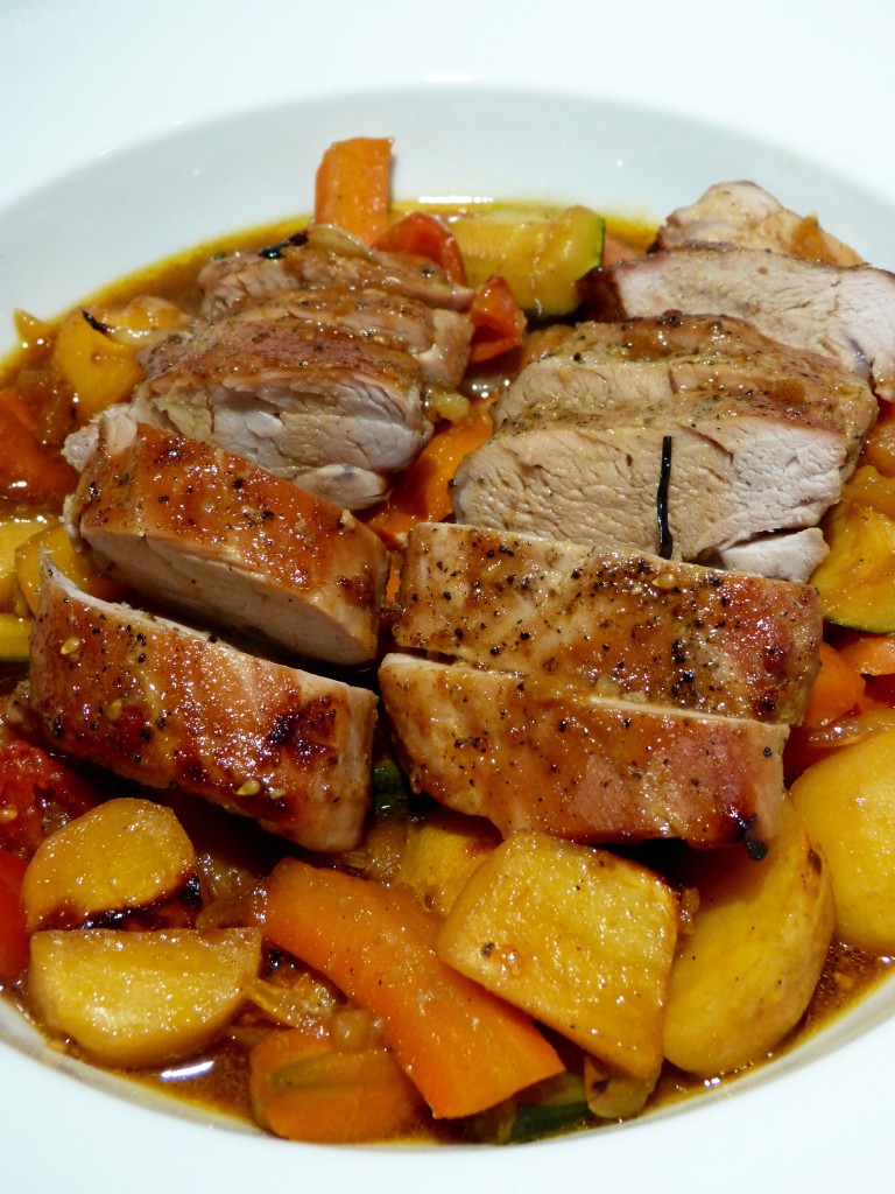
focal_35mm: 46
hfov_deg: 31.5
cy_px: 597
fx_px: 1586
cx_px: 448
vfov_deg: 41.2
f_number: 3.2
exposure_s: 1/60
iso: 320
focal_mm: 7.8
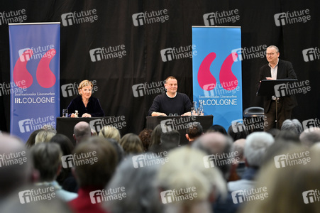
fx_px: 764
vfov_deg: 15.9
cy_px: 106
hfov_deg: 23.7
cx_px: 160
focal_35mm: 86
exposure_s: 1/400
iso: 800
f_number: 2.8
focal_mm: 86
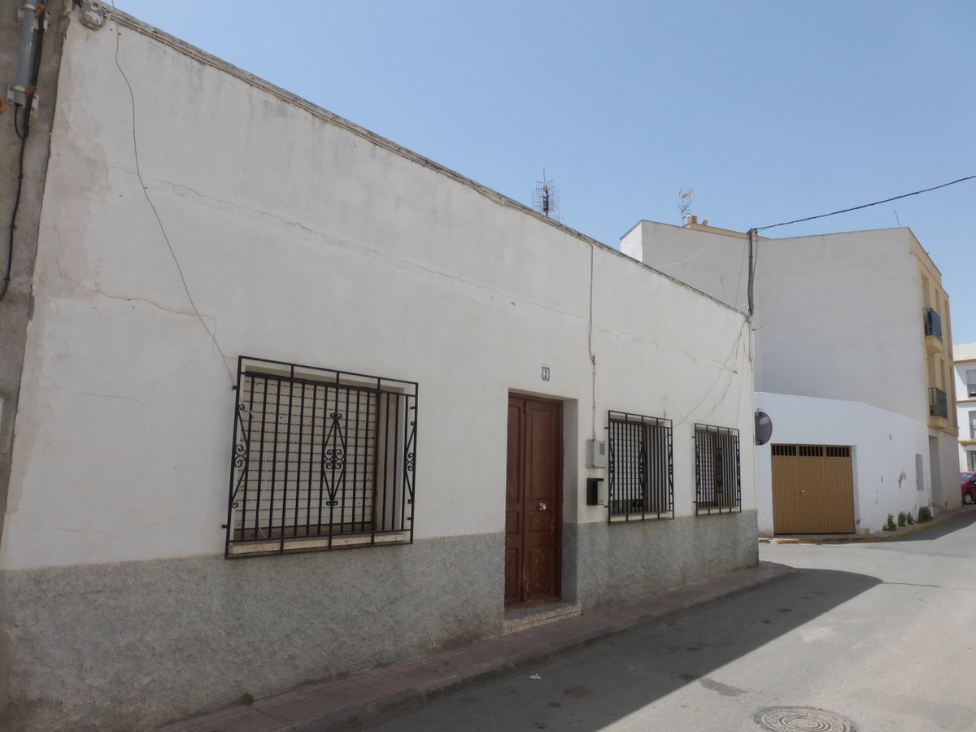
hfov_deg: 69.4
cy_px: 366
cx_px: 488
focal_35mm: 25
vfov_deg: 54.9
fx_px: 705
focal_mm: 4.3
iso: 100
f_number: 4
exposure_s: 1/1000
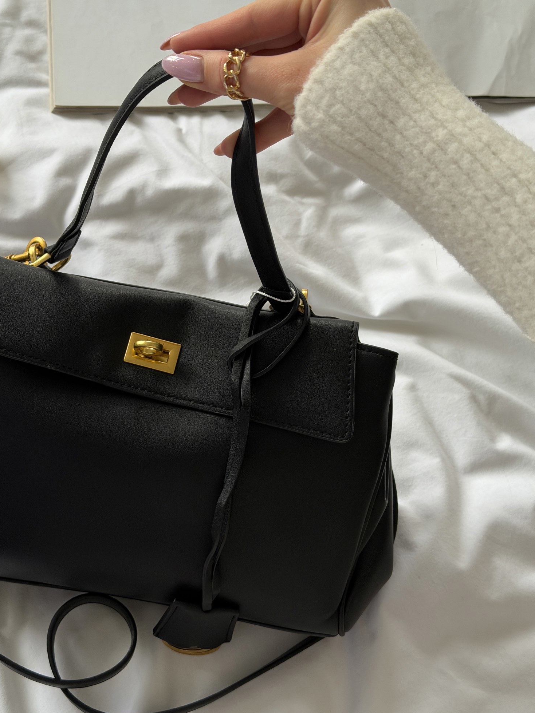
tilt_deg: -66.9
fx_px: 1010
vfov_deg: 38.9
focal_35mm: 49
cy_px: 352
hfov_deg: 29.7
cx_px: 266
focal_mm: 6.76
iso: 160
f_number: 1.78
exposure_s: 1/60
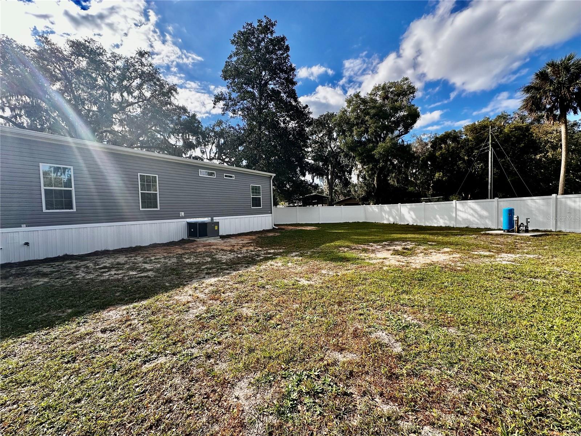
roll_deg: +2.4
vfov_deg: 85.7
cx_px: 290
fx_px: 235
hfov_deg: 102.1
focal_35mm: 14
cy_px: 218
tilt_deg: -1.2
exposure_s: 1/831
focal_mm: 2.22
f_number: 2.2
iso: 40
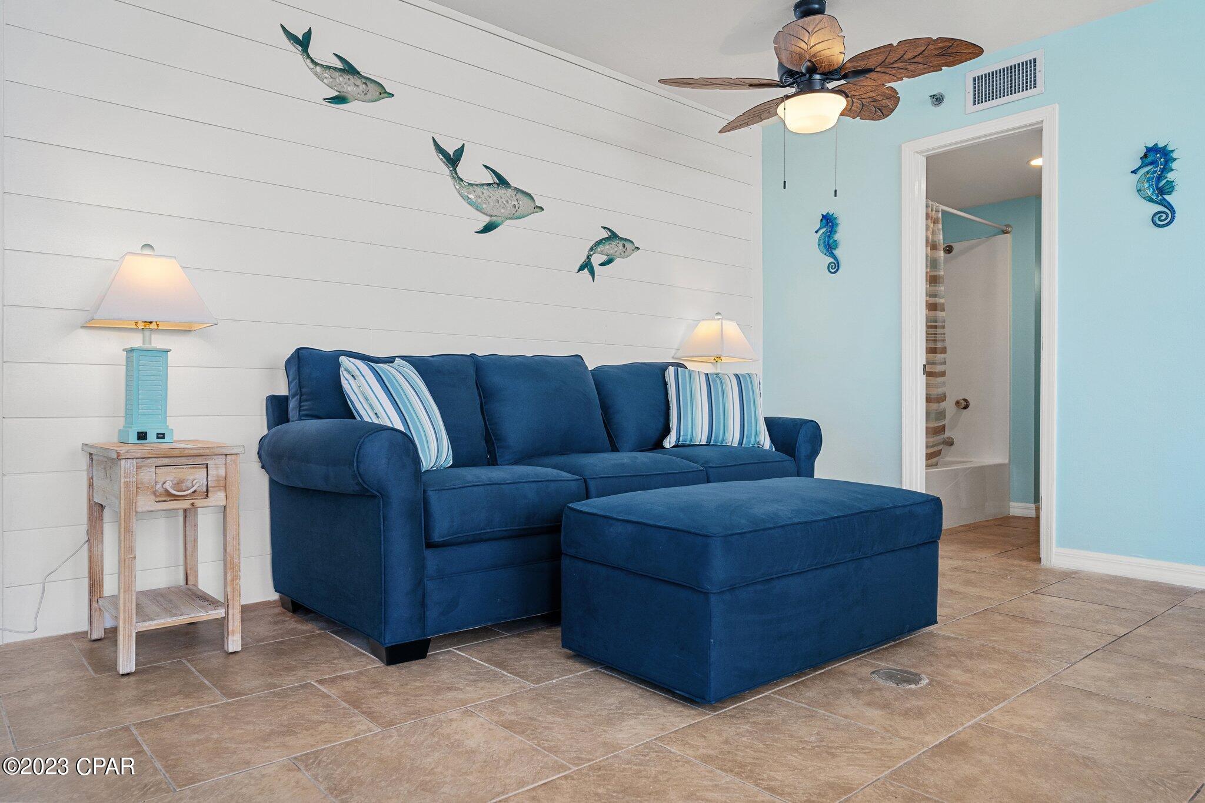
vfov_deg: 55.1
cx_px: 602
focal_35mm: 23
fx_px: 770
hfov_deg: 76.1
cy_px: 402
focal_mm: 23
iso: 640
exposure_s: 1/10
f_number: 8
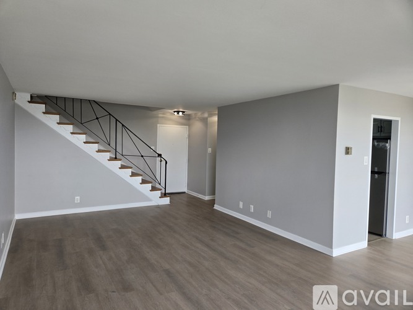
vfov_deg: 58.9
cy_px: 155
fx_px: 274
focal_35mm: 23
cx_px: 206
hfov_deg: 73.9
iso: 100
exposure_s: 1/180
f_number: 1.8
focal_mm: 5.4
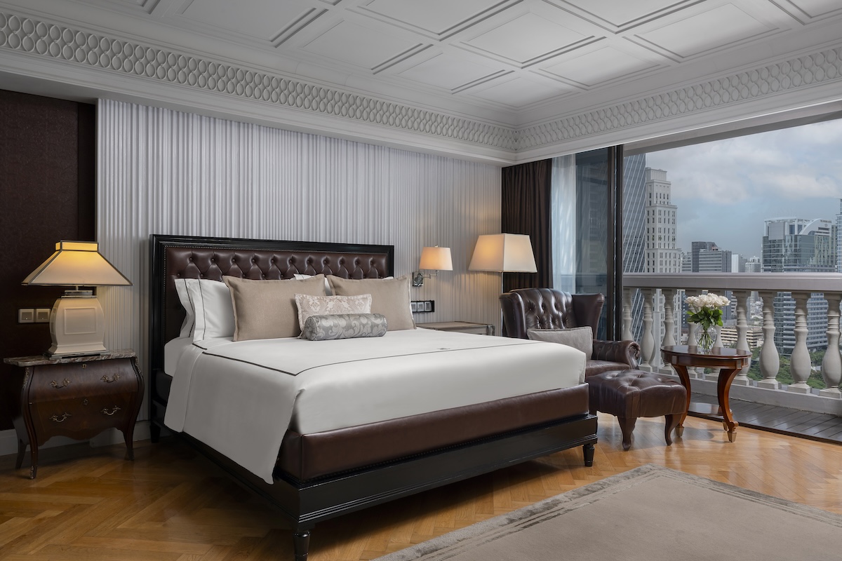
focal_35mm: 16
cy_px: 280
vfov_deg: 73.7
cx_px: 421
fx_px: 374
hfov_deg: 96.7
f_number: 13
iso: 250
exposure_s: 2.5
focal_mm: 16
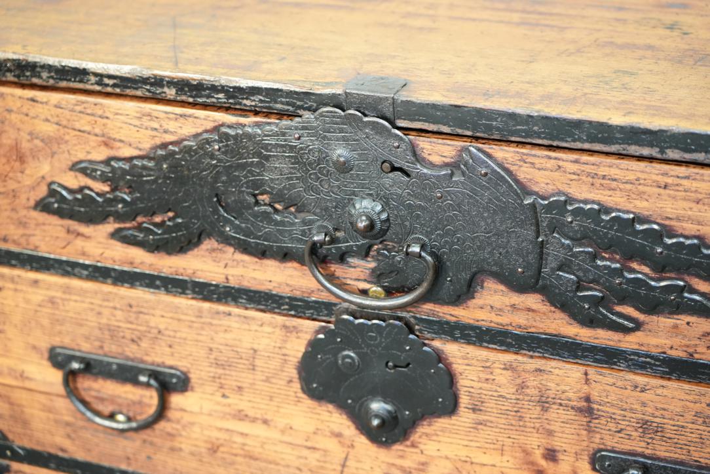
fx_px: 1637
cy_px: 237
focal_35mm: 83
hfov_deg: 24.5
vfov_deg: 16.5
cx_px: 355
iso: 4000
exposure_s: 1/100
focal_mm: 83
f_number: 4
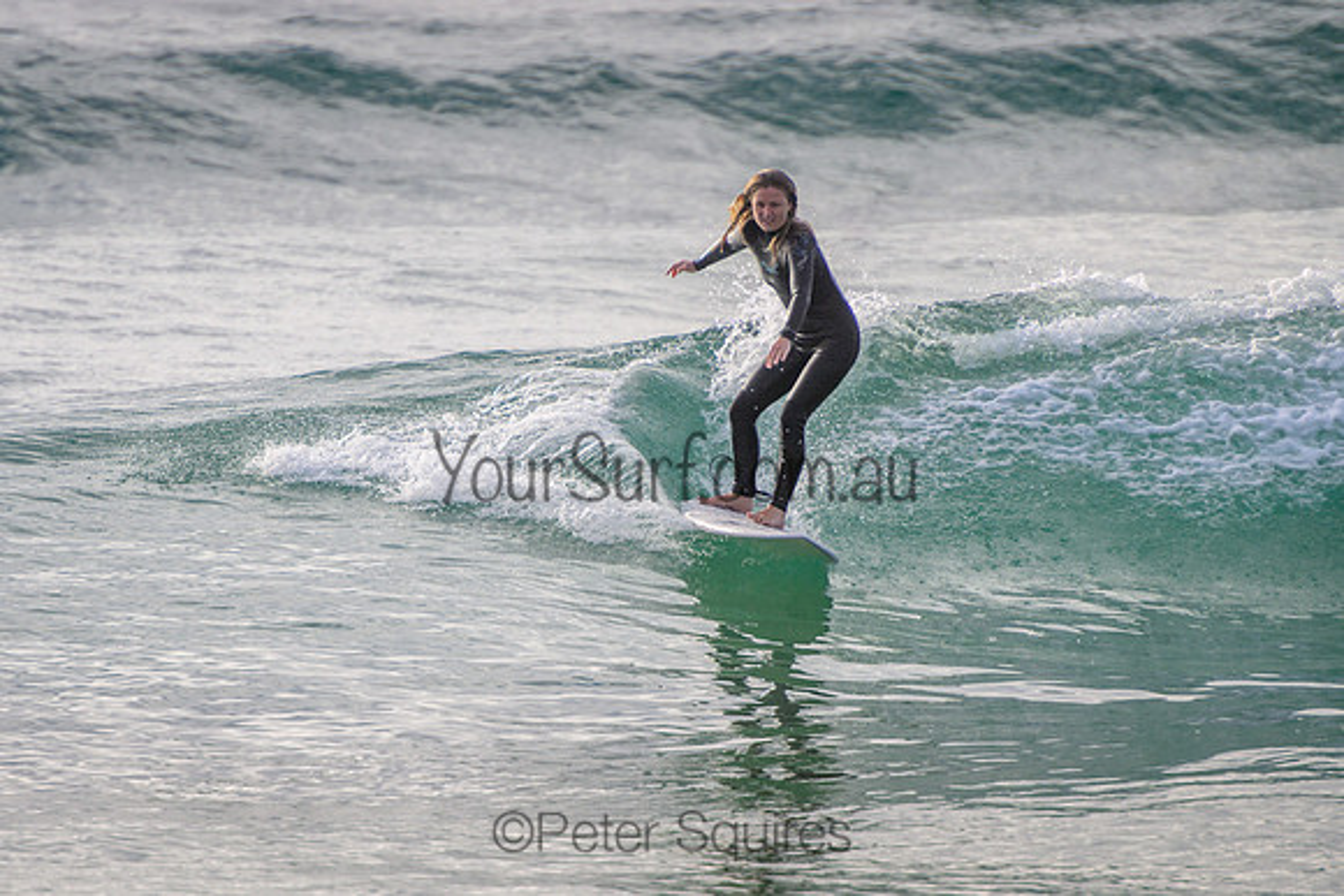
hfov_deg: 3.7
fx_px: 20544
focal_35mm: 550
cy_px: 611
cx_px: 488
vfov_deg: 2.5
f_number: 5.6
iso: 280
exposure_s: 1/2000
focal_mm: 400
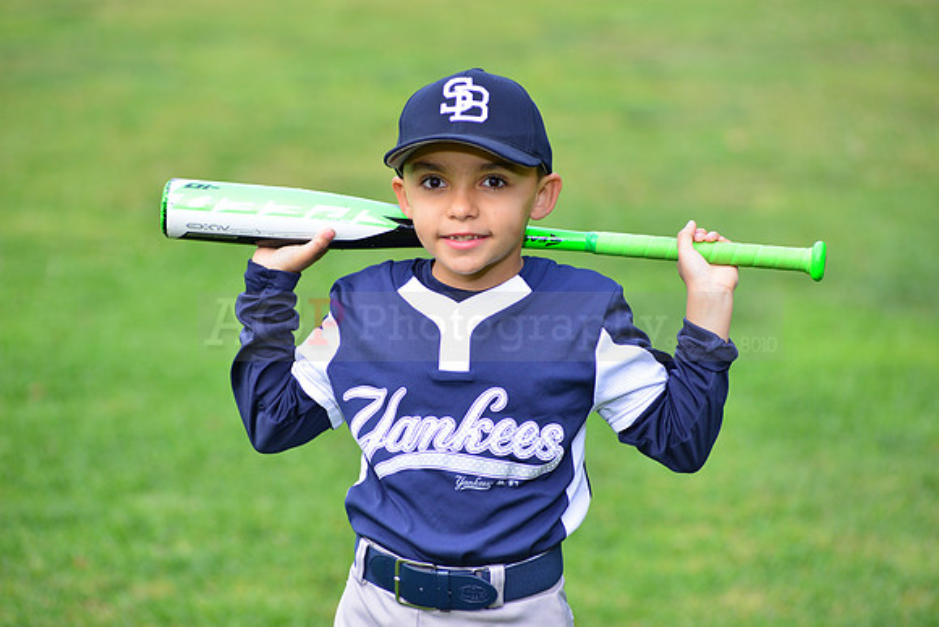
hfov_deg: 12.1
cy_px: 314
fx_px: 4435
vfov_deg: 8.1
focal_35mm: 170
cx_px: 470
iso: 320
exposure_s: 1/200
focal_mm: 170
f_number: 5.6
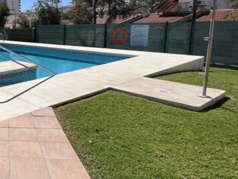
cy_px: 56
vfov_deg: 47.2
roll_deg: +3.1
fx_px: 199
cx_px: -20
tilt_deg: -9.0
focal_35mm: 29
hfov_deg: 46.6
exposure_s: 1/3534
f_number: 1.8
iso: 32
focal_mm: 1.57
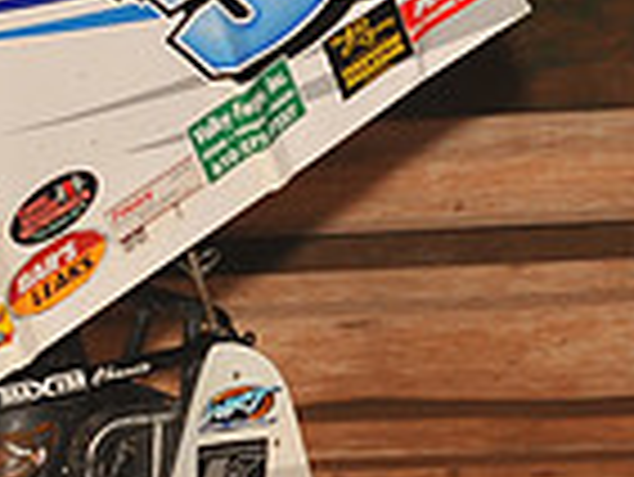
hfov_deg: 4.4
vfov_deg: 3.4
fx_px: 8139
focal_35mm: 444
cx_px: -360
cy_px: 434
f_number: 6.3
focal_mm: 112
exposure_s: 1/320
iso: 800
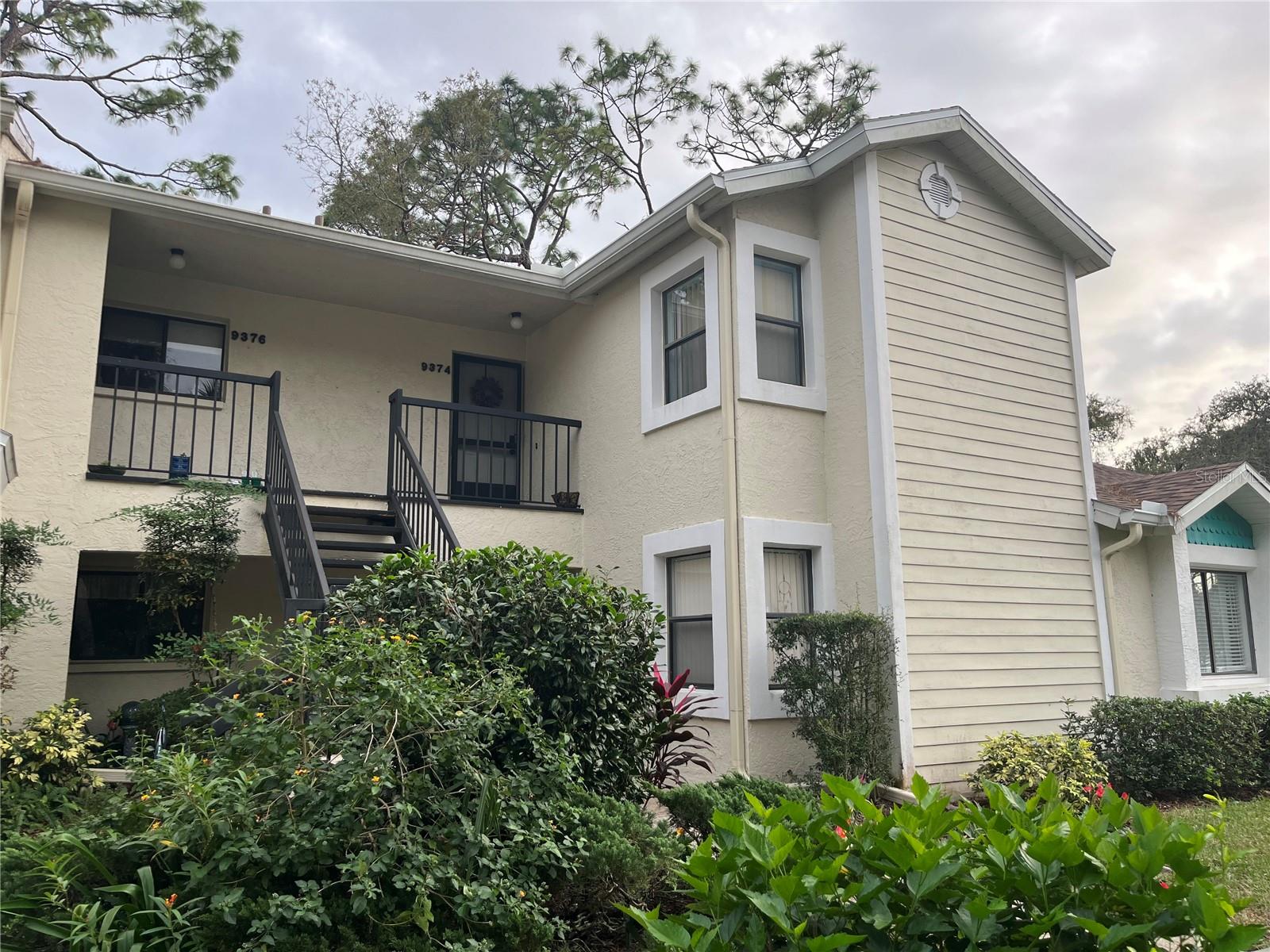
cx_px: 635
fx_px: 954
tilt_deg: +9.9
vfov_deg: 53.1
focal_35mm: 26
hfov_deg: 67.3
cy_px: 476
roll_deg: +0.2
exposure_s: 1/375
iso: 50
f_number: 1.6
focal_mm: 5.1
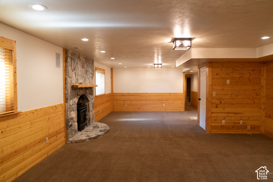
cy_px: 91
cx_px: 136
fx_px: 186
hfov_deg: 72.4
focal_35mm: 25
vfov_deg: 52.0
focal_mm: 24
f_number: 3.5
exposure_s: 1/160
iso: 1600
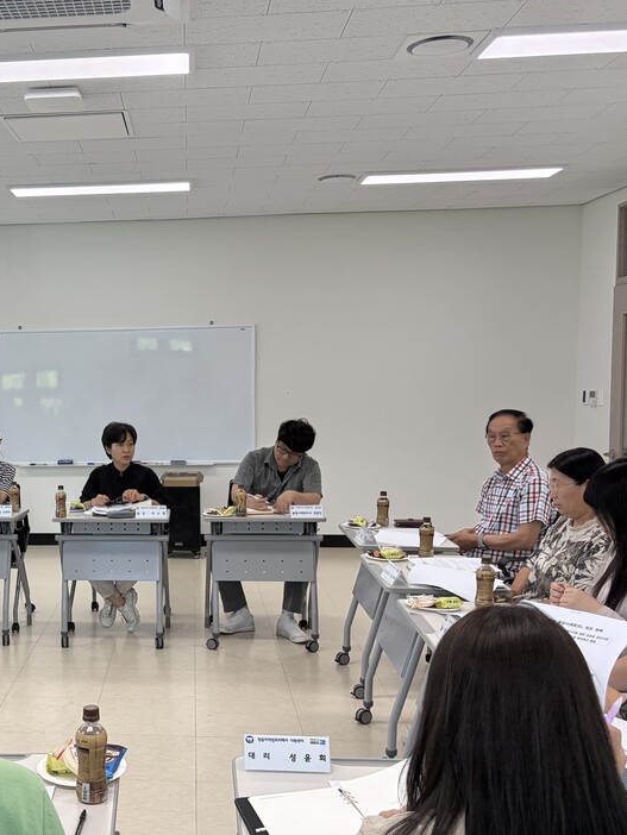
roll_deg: +1.6
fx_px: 965
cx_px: 98
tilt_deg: -4.1
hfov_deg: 34.5
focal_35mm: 40
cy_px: 452
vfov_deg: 46.7
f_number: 1.6
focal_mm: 5.96
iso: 100
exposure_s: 1/231
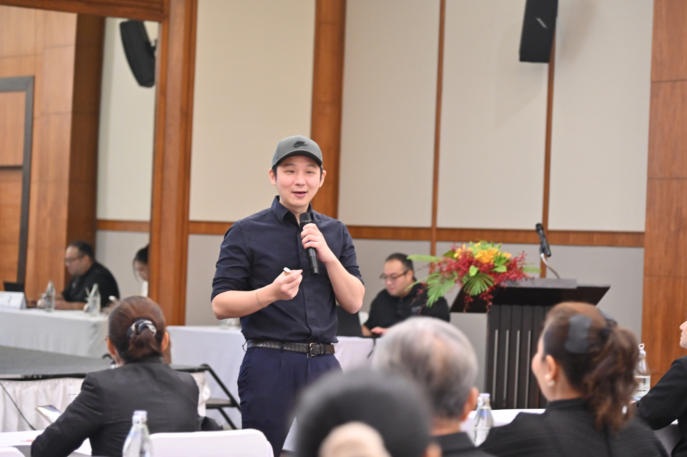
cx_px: 344
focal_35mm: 100
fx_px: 1907
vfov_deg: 13.7
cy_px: 228
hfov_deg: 20.4
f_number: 4
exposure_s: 1/100
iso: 5000
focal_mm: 100
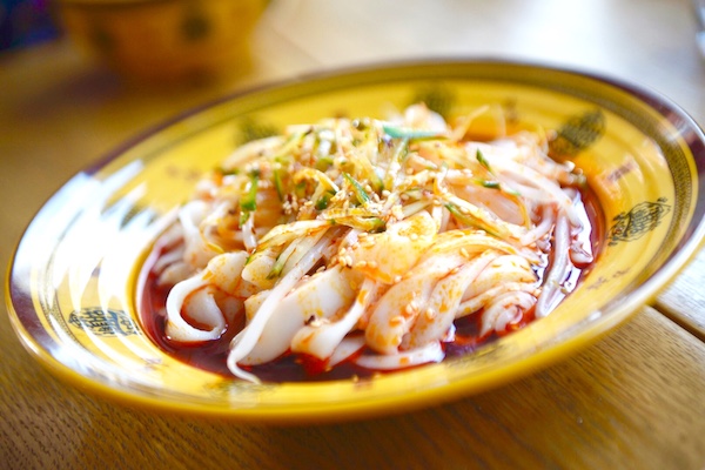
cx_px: 352
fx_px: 1371
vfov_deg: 19.5
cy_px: 235
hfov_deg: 28.8
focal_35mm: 70
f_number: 2.8
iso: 800
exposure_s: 1/320
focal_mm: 70
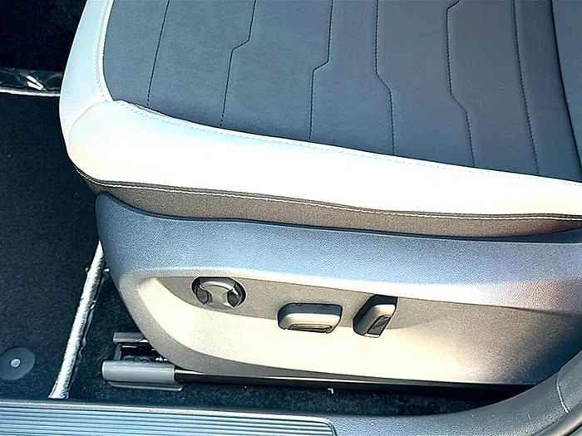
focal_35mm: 40
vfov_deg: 36.0
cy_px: 218
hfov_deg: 46.8
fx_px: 673
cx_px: 291
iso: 50
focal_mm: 6.86
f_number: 1.78
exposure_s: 1/99
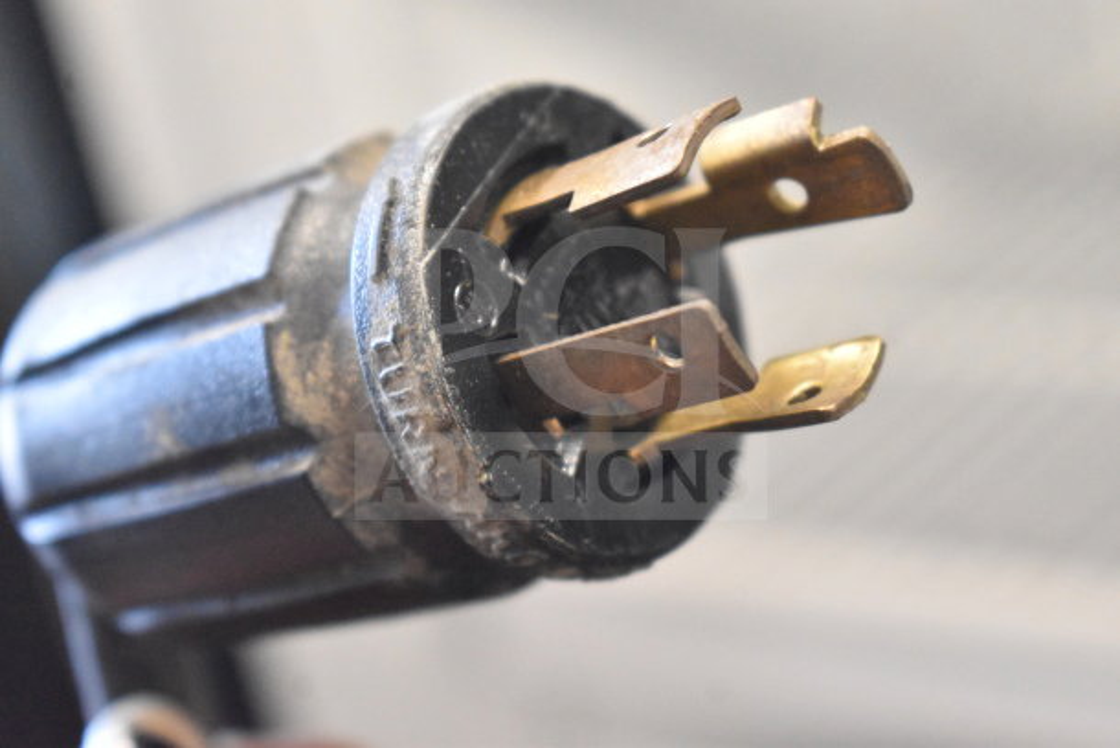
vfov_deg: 16.6
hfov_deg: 24.6
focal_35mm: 82
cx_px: 560
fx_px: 2567
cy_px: 374
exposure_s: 1/100
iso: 10000
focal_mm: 55
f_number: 5.6
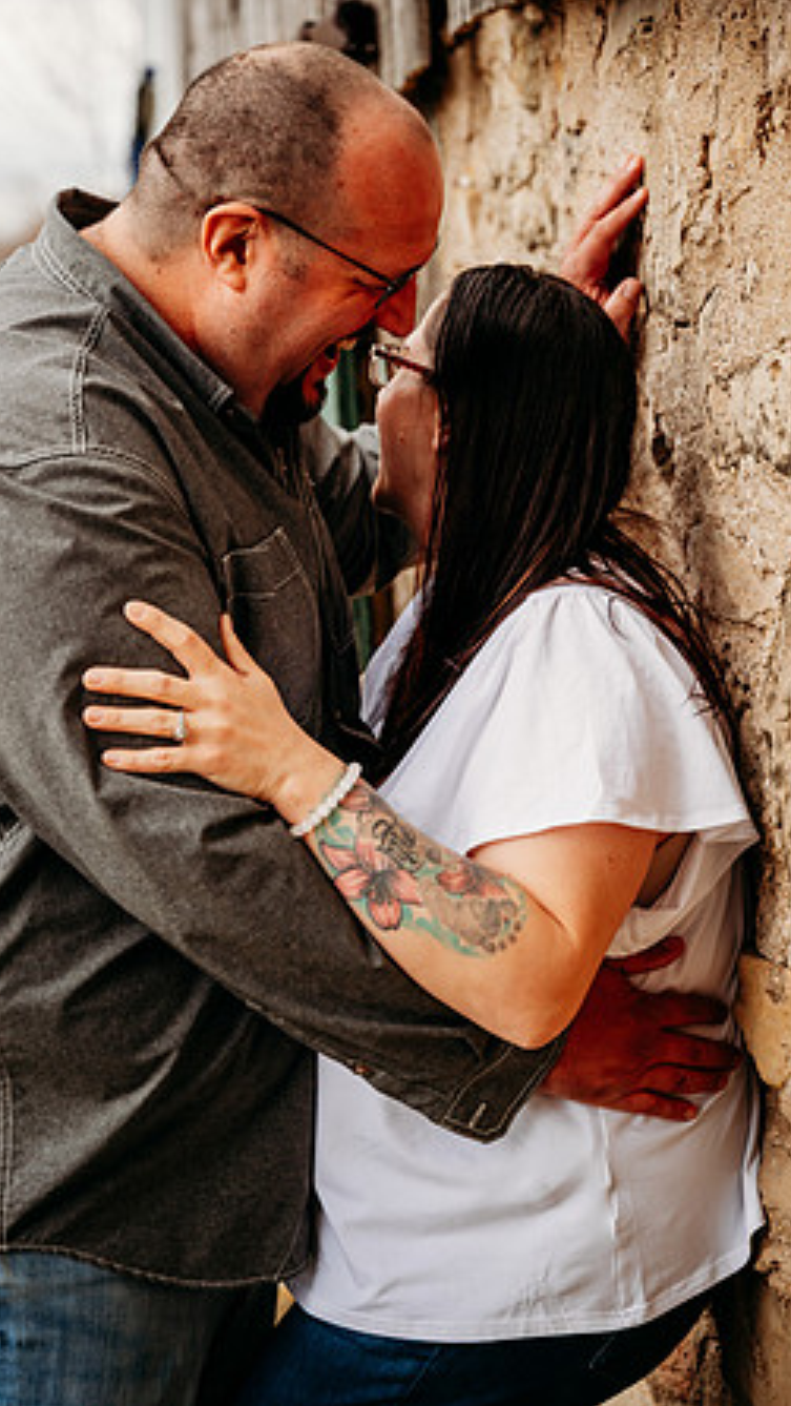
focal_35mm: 74
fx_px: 2758
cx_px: 347
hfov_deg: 16.3
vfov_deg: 28.6
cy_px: 700
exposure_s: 1/250
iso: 320
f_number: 3.5
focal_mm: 70
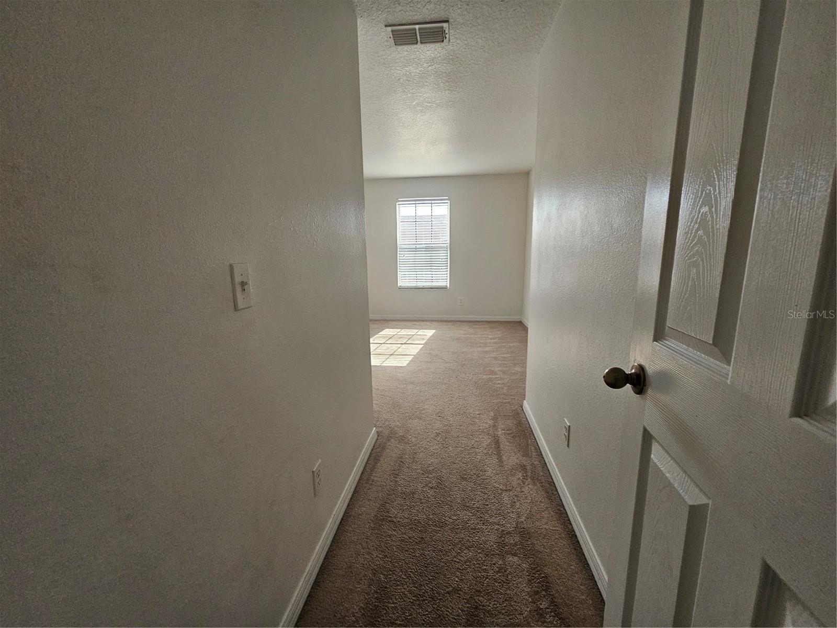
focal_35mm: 13
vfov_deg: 89.9
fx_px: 314
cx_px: 418
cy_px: 314
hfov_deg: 106.2
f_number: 2.2
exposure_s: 1/77
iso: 160
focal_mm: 2.2
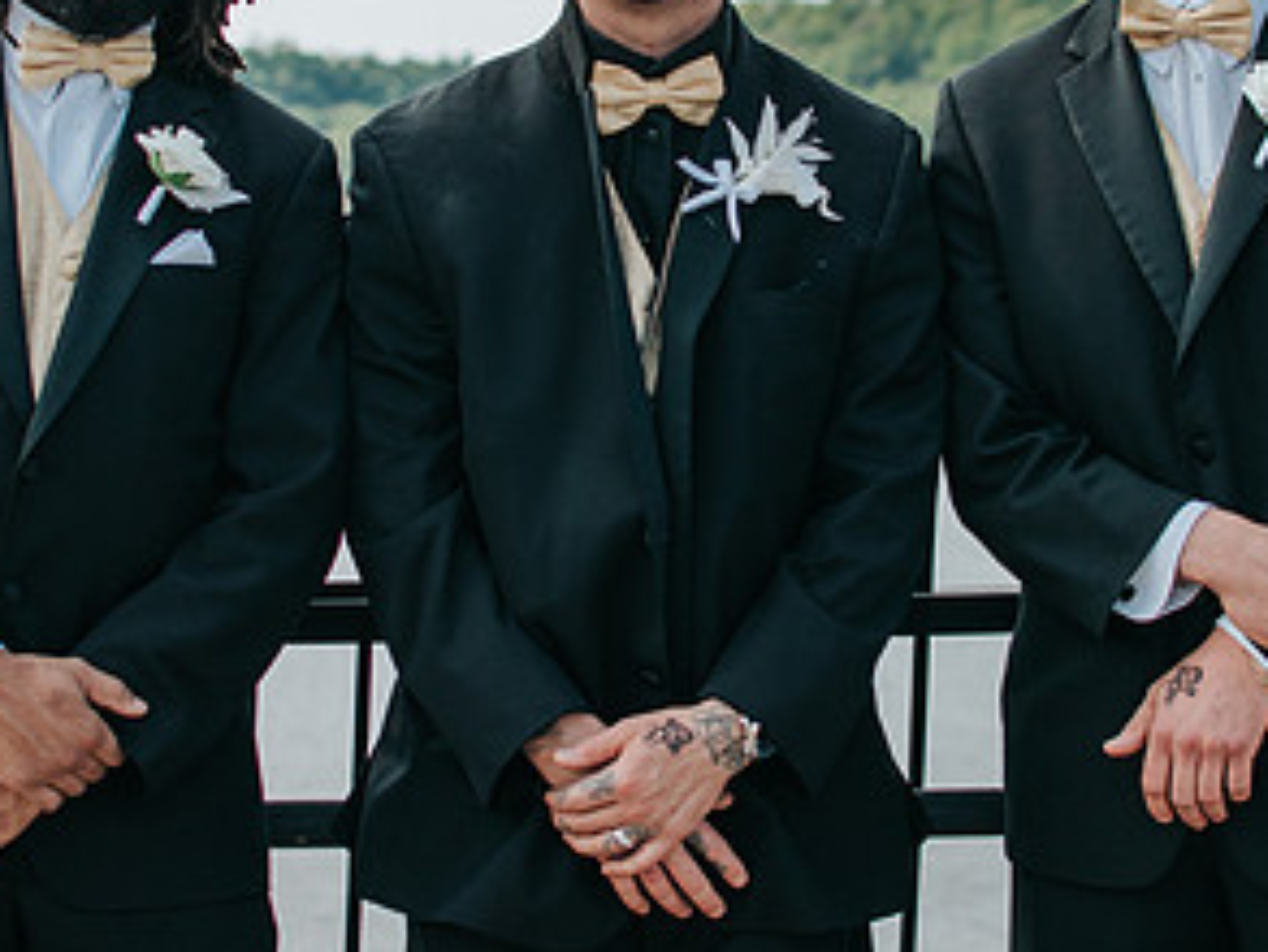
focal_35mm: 104
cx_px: 671
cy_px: 253
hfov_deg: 18.9
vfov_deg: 14.2
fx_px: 3811
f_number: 2.8
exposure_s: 1/3200
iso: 100
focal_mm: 35
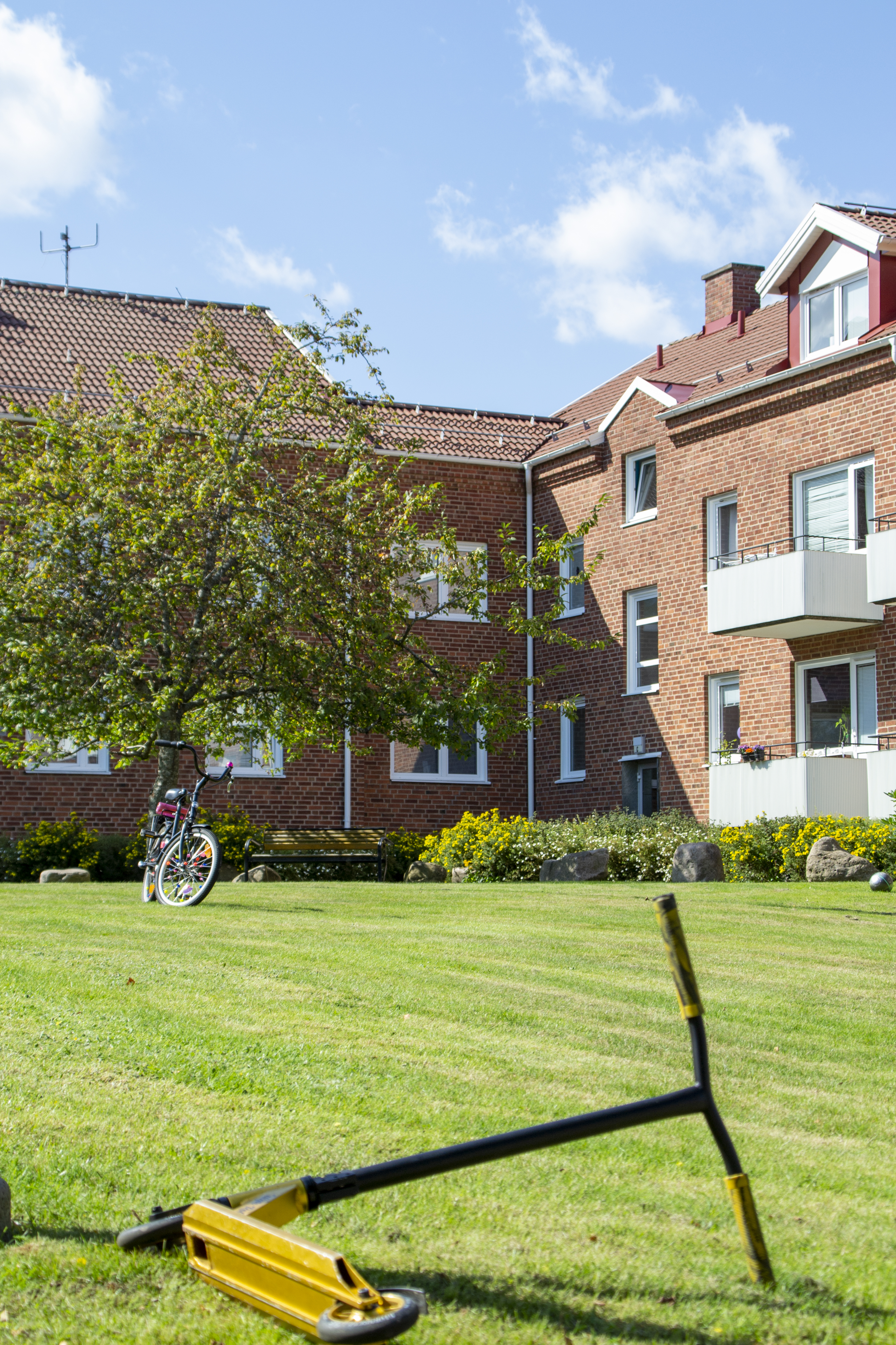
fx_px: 2520
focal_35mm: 68
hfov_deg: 20.2
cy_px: 672
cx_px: 448
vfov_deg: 29.9
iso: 100
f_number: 7.1
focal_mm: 45
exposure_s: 1/200
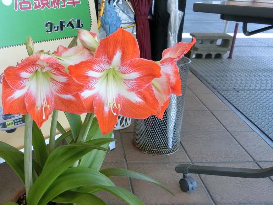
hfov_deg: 47.1
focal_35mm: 39
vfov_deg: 36.6
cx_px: 93
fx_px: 308
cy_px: 131
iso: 125
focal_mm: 4.5
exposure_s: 1/125
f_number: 3.5
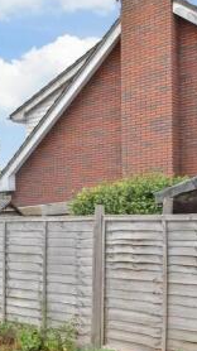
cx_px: -151
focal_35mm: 37
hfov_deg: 21.6
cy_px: 220
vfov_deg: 53.4
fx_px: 344
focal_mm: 10
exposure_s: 1/125
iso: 160
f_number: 8
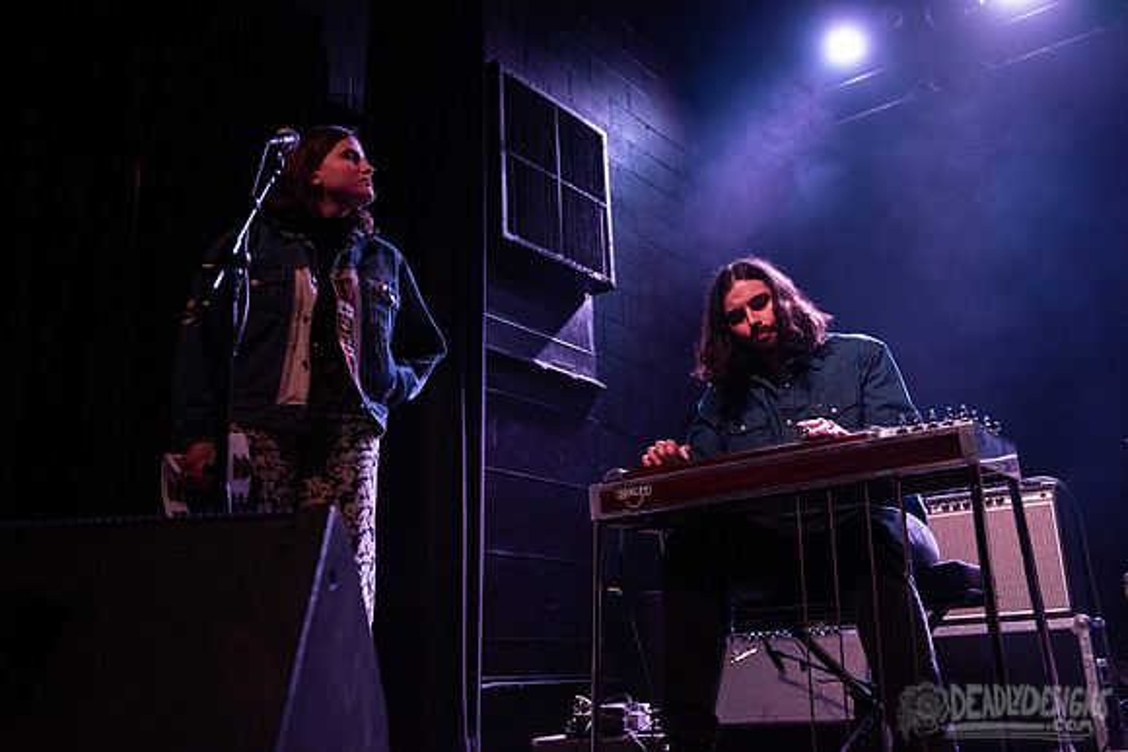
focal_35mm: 35
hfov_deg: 54.4
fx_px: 1097
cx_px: 564
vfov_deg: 37.9
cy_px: 376
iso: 2500
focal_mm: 35
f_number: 3.2
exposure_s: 1/100
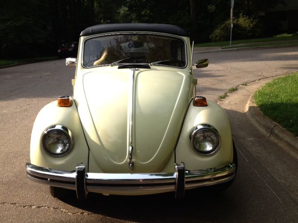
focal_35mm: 35
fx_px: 301
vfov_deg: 40.7
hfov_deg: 52.6
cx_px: 149
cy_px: 112
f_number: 2.4
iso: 80
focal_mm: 4.28
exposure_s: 1/824
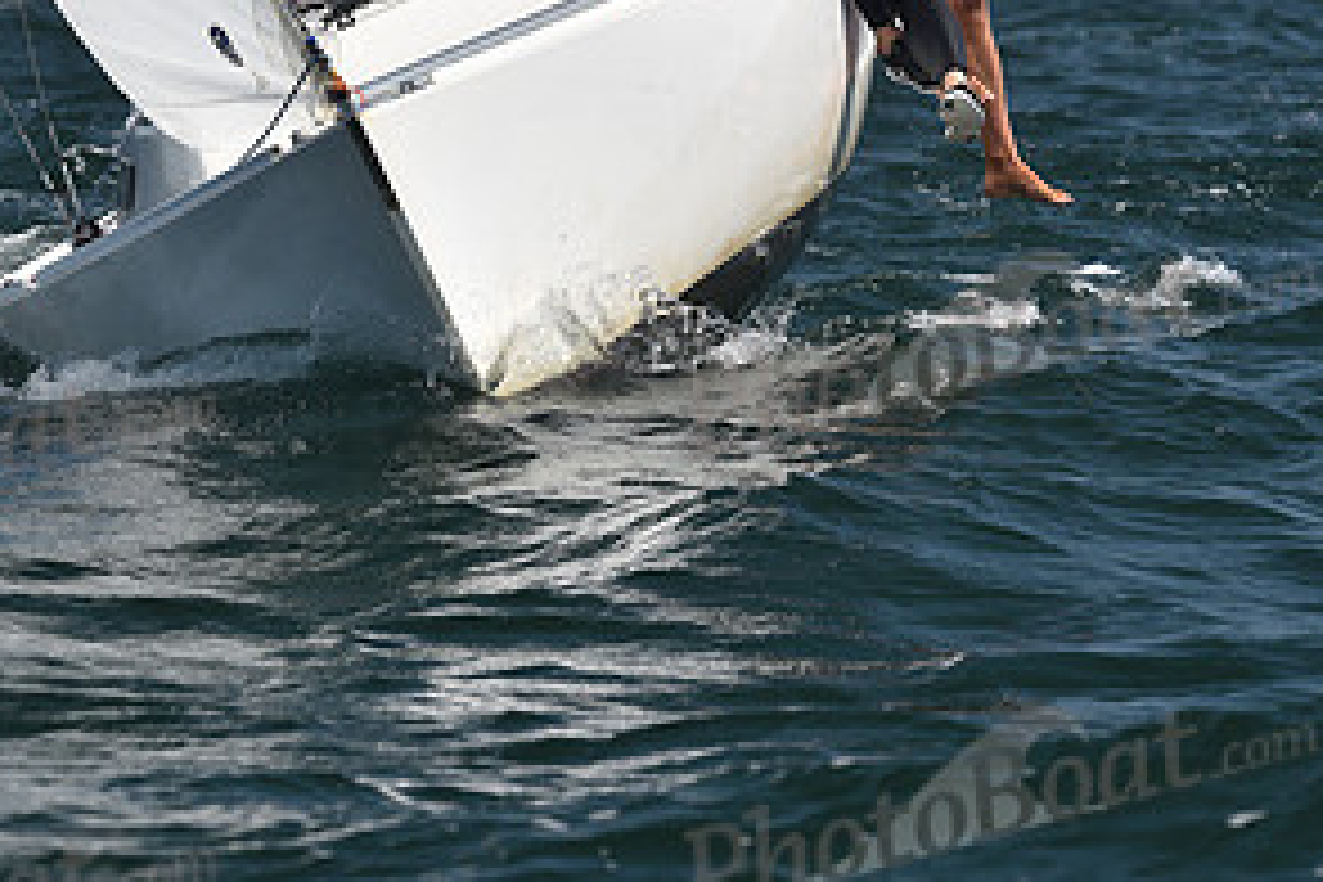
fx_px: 9775
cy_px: 173
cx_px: 454
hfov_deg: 7.7
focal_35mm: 266
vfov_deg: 5.2
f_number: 5.6
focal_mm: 135
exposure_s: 1/1000
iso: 250
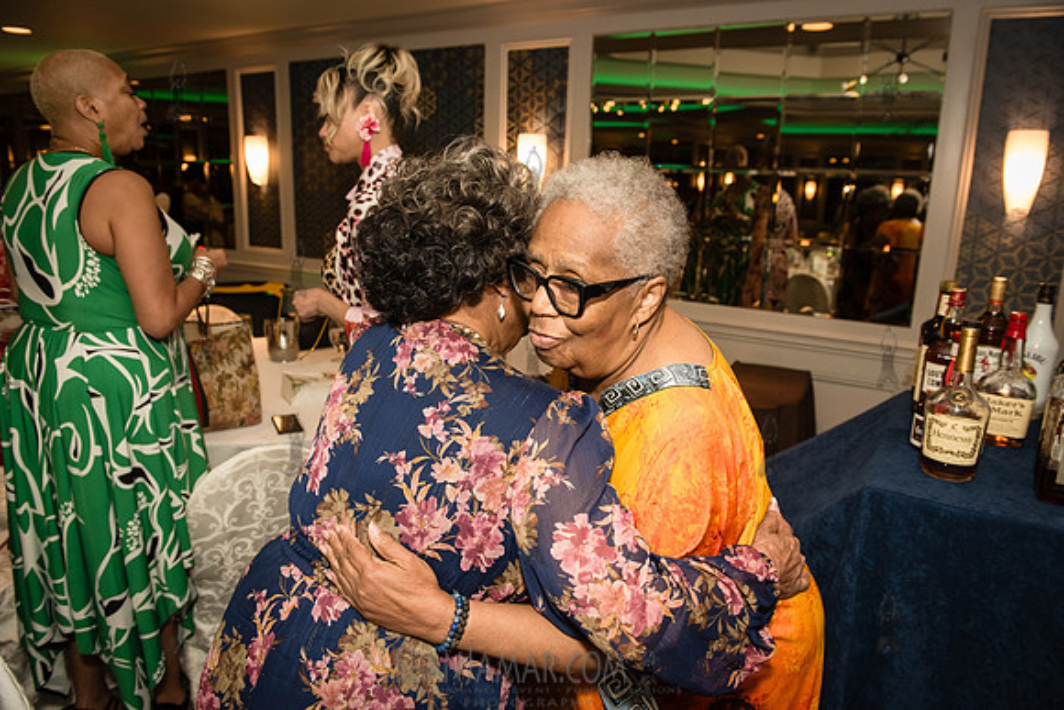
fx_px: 709
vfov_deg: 53.2
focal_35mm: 24
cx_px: 532
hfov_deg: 73.7
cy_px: 355
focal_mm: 24
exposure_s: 1/160
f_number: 3.5
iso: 1600
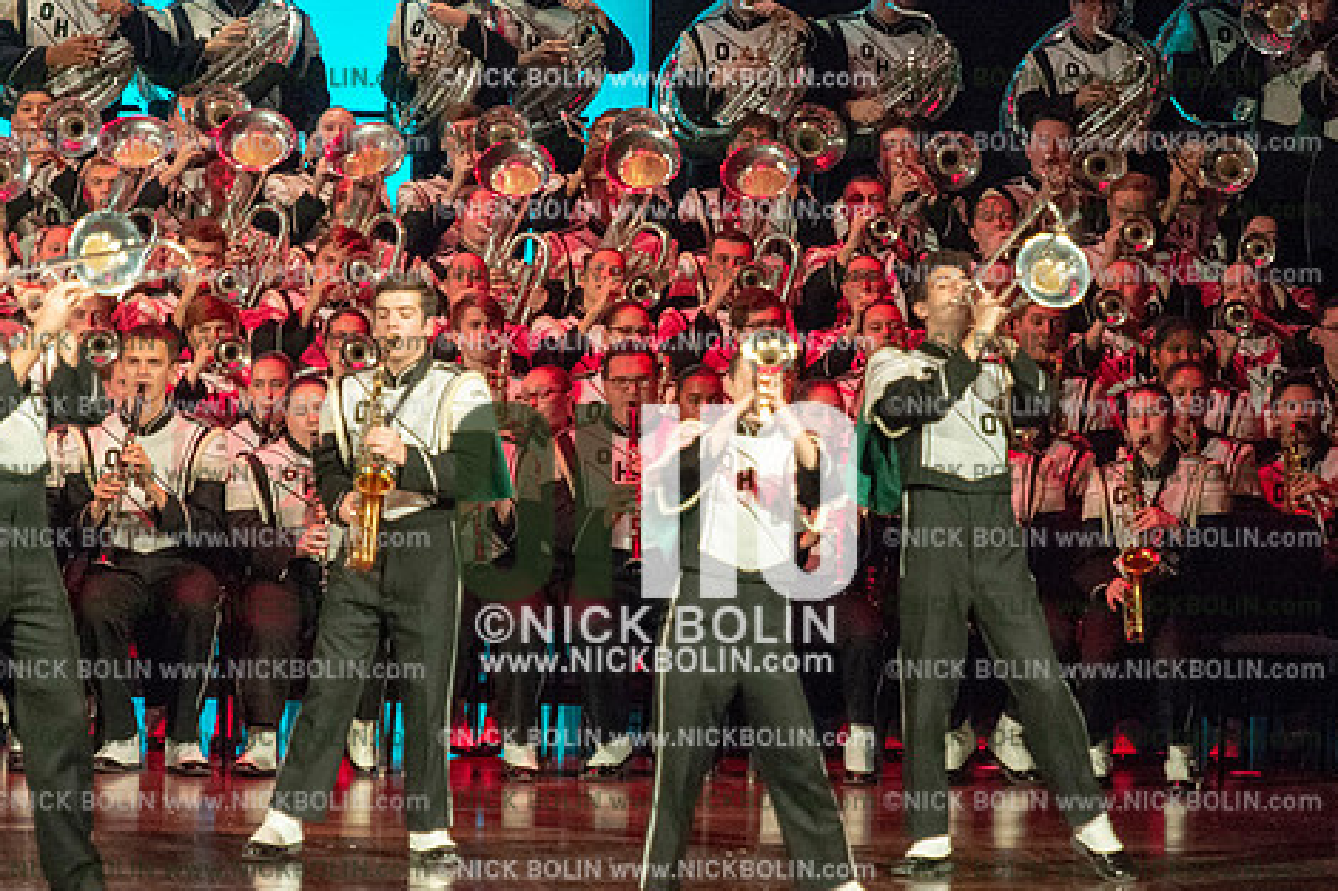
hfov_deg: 7.3
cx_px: 655
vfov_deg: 4.8
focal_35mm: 284
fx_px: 10551
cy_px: 538
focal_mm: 230
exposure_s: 1/320
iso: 8000
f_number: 5.6
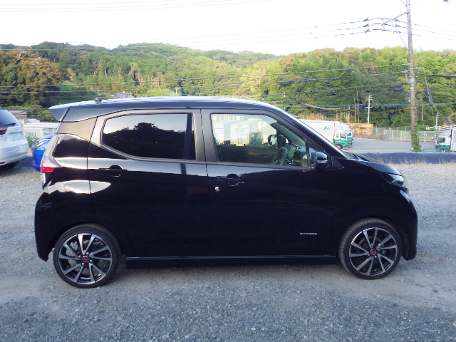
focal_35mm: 31
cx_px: 228
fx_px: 408
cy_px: 171
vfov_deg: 45.4
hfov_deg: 58.4
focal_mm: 5.5
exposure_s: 1/250
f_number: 3.1
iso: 250
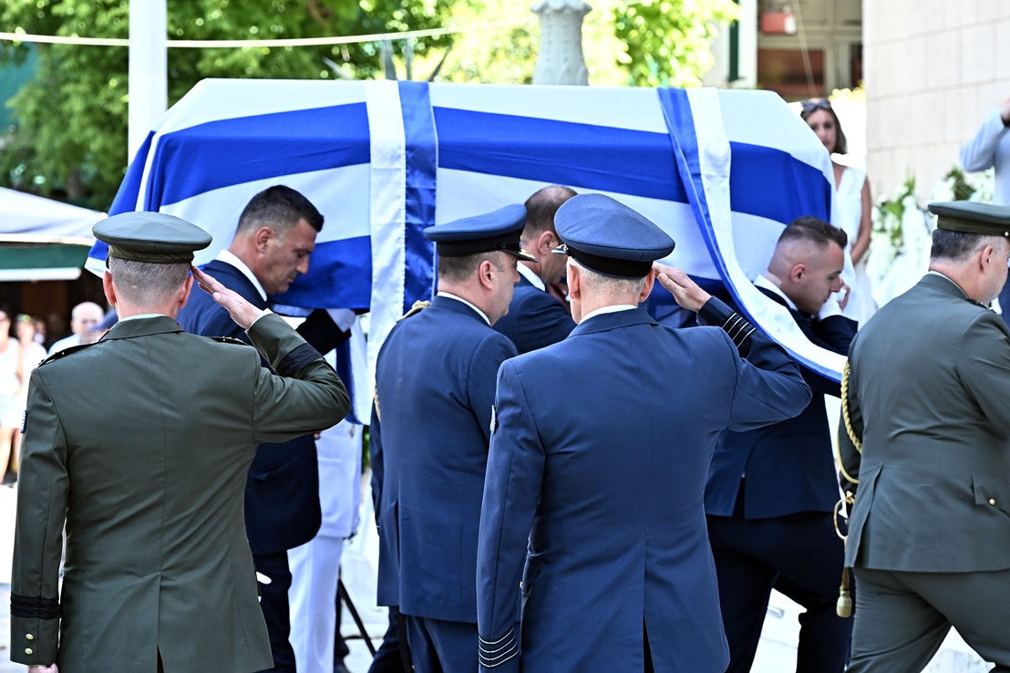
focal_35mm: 138
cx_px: 520
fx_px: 3870
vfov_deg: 9.9
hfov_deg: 14.9
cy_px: 253
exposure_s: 1/400
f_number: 5.6
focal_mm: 110
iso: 1250
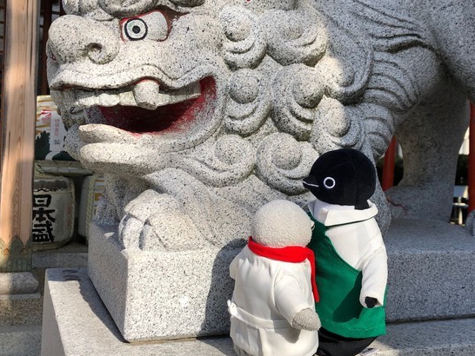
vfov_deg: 35.2
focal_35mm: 41
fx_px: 563
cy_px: 174
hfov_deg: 45.7
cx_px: 257
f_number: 1.8
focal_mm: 3.99
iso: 20
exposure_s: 1/1600
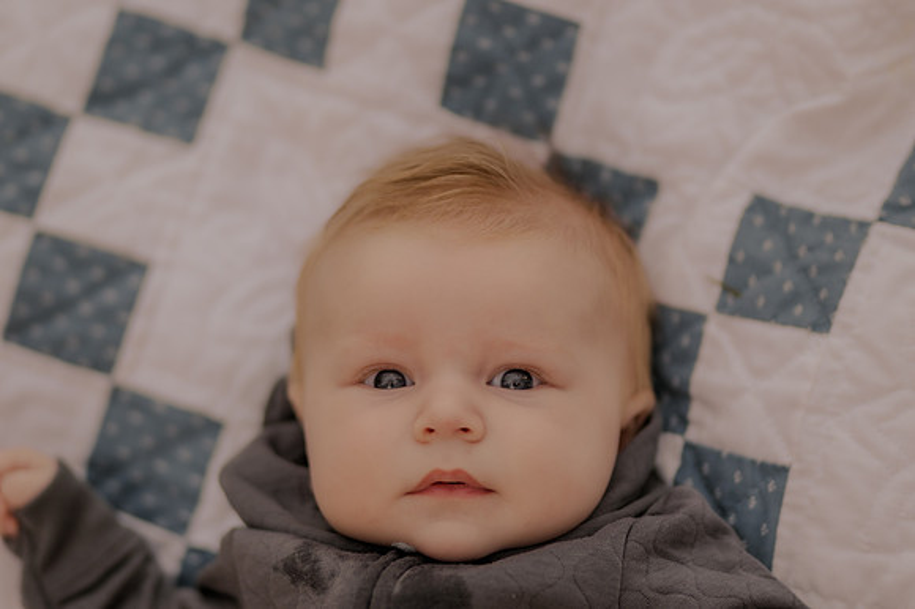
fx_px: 3226
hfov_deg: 16.1
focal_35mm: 127
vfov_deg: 10.8
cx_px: 458
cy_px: 304
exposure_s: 1/320
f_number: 1.4
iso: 200
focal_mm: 85
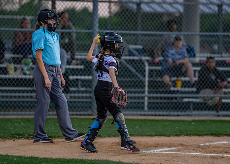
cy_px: 78
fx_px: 1755
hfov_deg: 7.5
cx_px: 112
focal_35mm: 269
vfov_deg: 5.4
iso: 2000
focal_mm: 200
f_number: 2.8
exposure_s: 1/1250
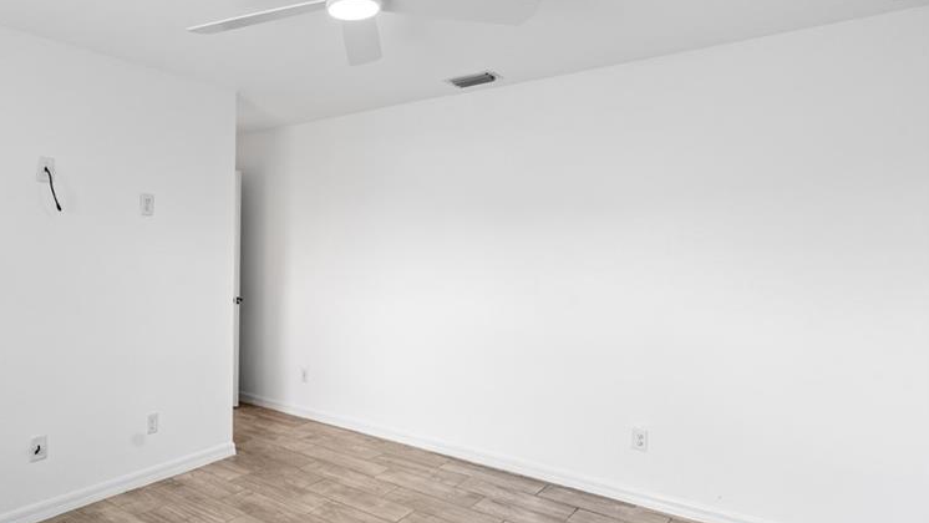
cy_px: 242
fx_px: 567
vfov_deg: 49.5
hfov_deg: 76.0
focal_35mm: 23
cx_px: 305
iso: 400
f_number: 8
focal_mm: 16
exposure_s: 1/40
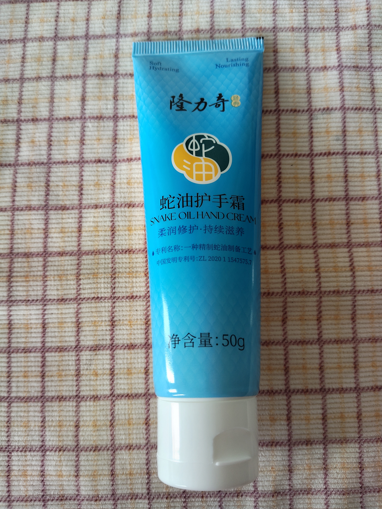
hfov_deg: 51.4
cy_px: 254
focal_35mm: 27
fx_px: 397
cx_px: 191
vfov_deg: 65.3
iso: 559
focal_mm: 4.05
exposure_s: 1/60
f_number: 1.8
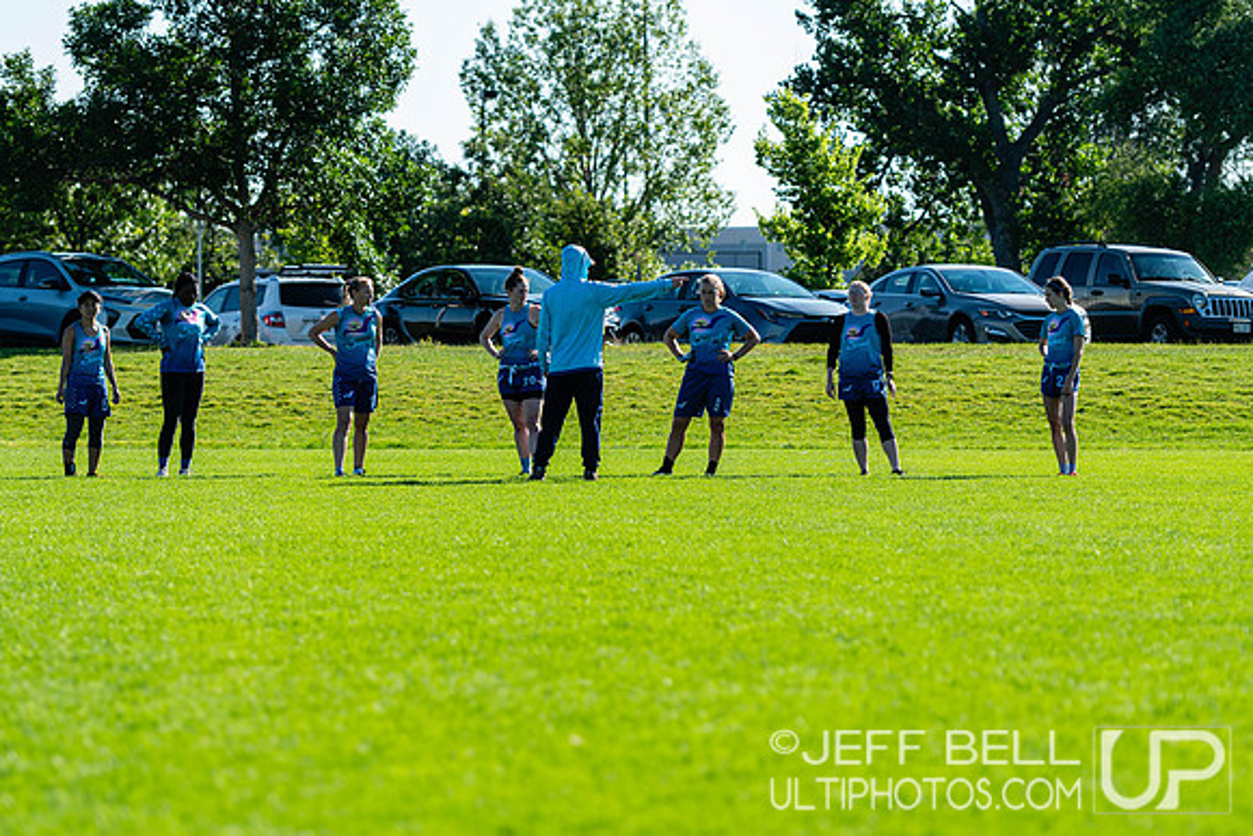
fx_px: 5848
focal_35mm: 168
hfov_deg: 12.2
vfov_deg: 8.2
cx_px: 626
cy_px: 418
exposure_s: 1/800
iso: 100
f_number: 3.2
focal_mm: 112
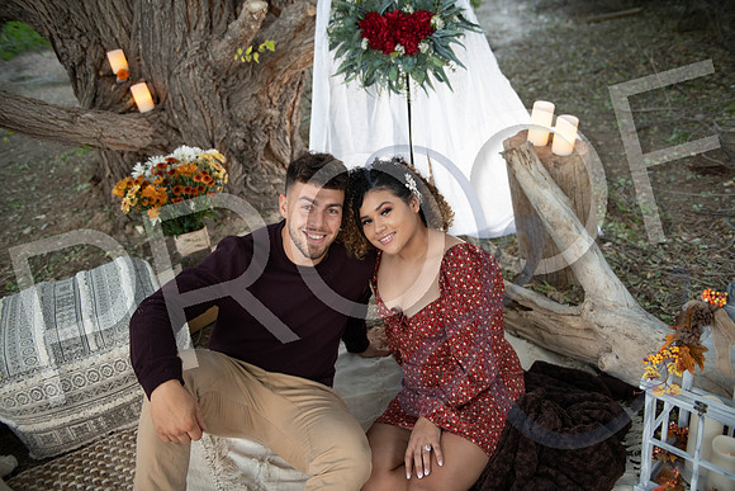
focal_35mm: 32
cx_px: 368
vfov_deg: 41.1
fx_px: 653
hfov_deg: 58.7
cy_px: 246
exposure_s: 1/60
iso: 800
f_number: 2.8
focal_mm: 32
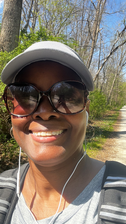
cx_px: 74
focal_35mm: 33
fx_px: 196
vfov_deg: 59.5
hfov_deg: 35.5
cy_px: 112
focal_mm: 2.71
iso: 40
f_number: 2.2
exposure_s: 1/158
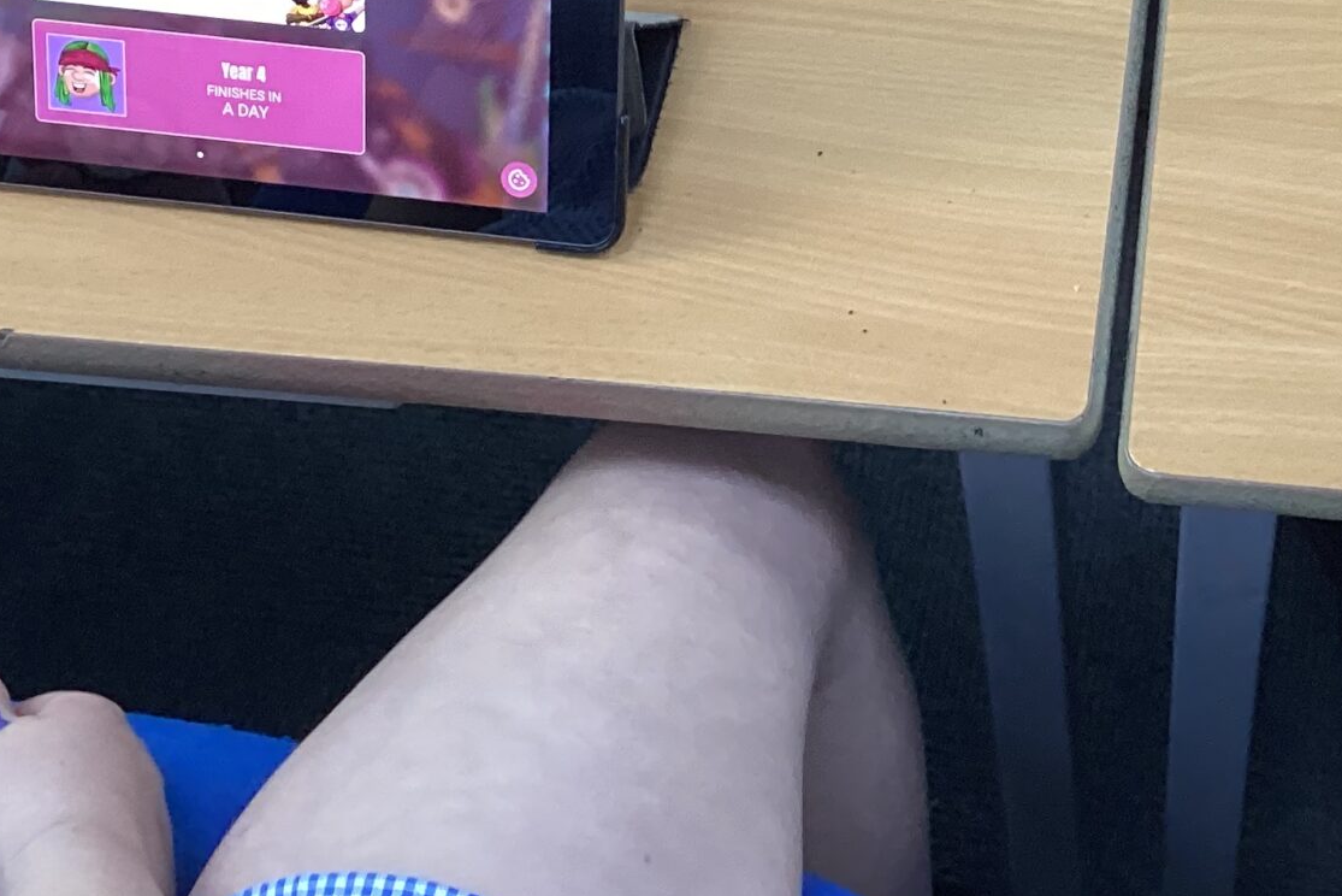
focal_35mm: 74
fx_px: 2759
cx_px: 1023
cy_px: -17
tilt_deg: -53.4
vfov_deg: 17.9
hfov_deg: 26.9
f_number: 2.4
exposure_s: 1/50
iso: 125
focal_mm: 3.3
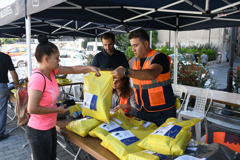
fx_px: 220
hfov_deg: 57.2
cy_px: 80
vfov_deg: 40.0
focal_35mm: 33
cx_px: 120
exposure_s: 1/160
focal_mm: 22
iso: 200
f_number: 6.3
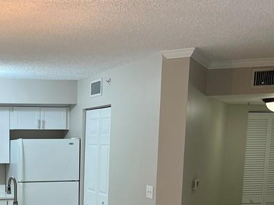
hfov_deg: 28.6
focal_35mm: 64
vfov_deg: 21.9
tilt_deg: -8.0
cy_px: 217
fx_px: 507
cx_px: 7
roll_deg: -0.2
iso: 80
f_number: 1.6
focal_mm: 5.1
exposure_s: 1/60
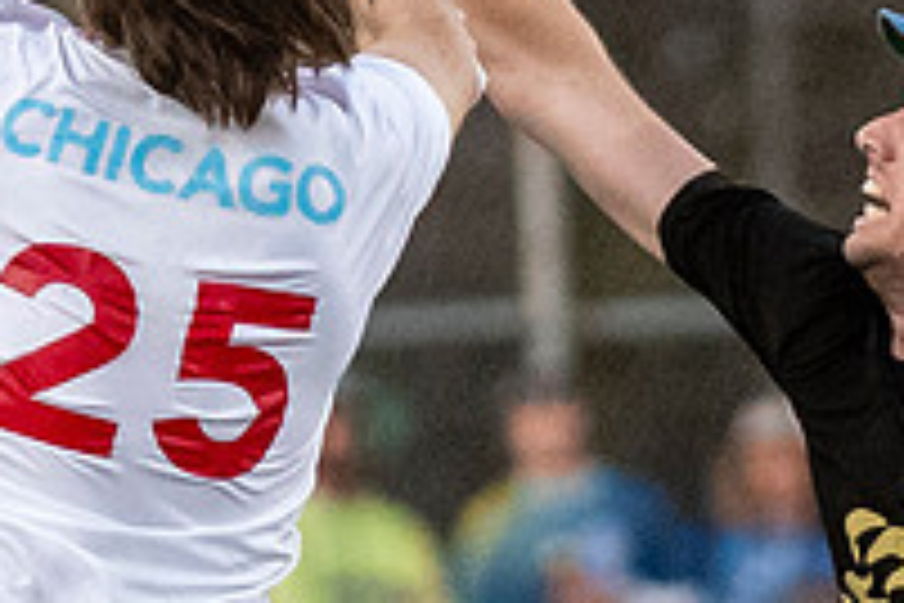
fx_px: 62924
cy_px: 1100
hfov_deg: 0.8
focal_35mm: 2506
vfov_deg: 0.5
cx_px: 210
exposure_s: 1/1250
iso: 4500
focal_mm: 240
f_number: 4
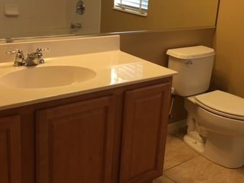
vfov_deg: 29.6
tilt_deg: -16.3
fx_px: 345
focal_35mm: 49
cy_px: 77
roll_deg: -6.3
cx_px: 158
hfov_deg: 38.6
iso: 32
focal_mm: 4.15
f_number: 2.2
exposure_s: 1/15
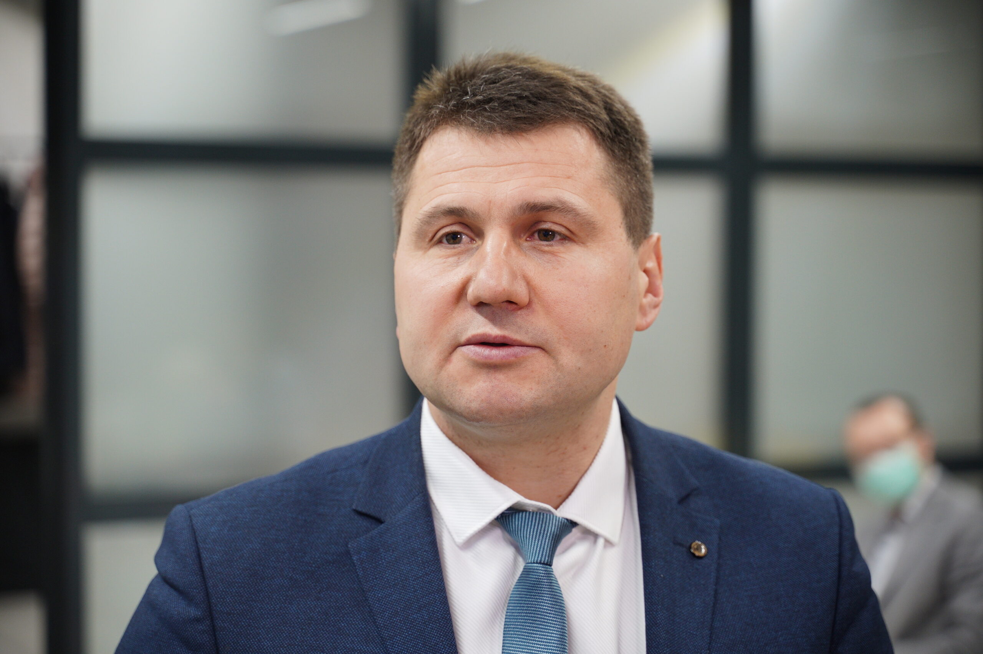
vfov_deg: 18.1
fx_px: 2046
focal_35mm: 75
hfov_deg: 27.0
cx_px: 492
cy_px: 327
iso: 800
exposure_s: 1/125
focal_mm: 75
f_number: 3.2
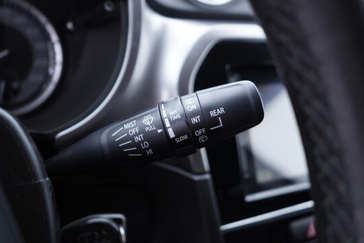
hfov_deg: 51.9
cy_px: 122
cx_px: 179
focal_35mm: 37
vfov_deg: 36.0
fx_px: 374
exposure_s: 1/40
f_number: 2.8
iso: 320
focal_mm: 24
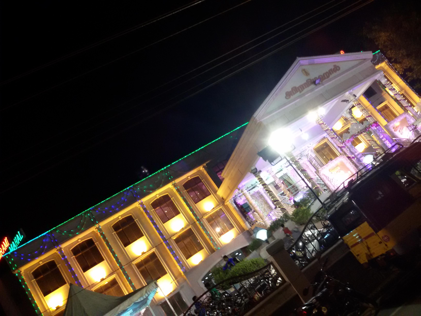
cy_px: 158
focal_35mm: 31
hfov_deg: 58.4
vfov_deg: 45.4
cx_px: 210
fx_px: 377
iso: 200
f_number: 2.4
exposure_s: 1/33
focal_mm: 2.93
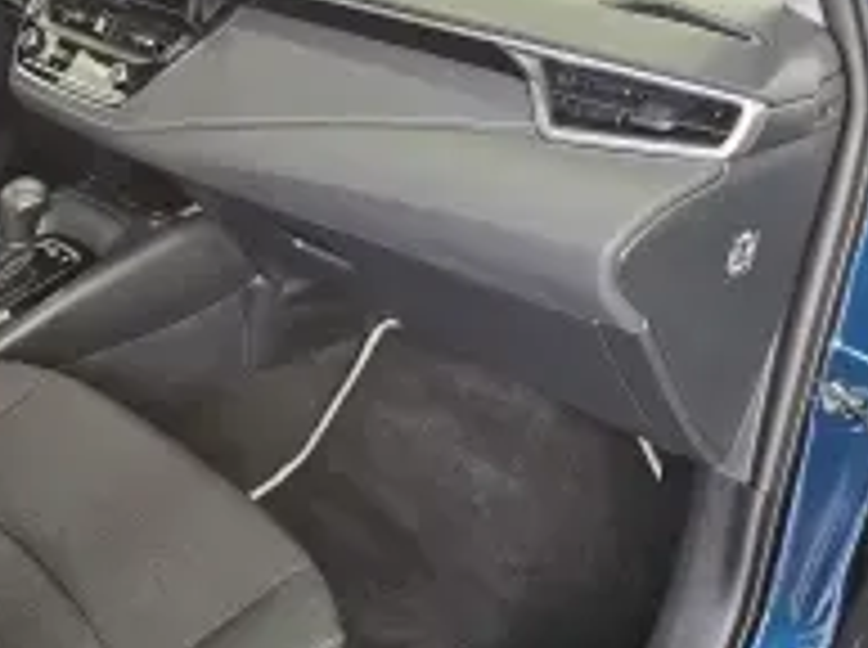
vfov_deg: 33.0
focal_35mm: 43
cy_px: 180
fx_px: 1076
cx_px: 166
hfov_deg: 41.9
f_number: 1.7
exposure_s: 1/200
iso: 400
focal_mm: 6.3
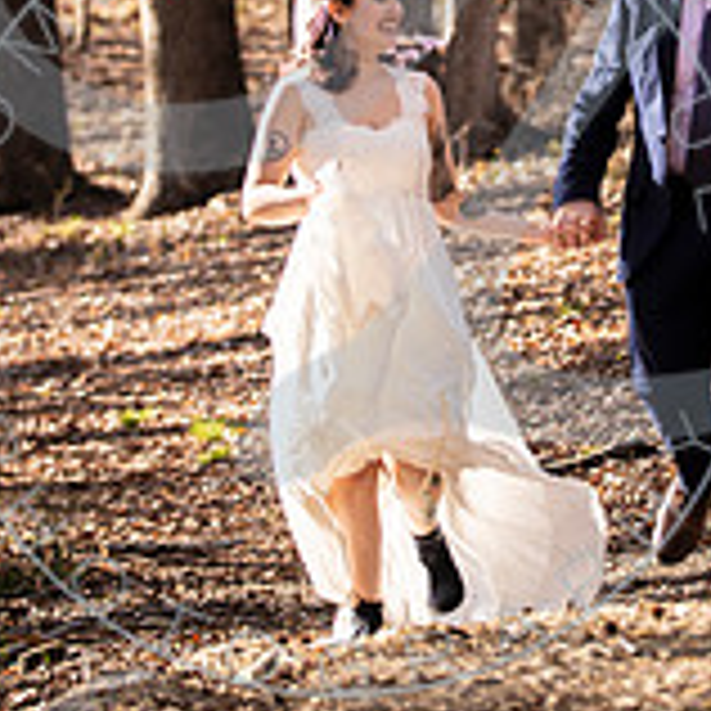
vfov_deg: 6.9
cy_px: -63
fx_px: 5902
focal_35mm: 254
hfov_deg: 6.9
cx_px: 544
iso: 100
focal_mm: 105
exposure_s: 1/800
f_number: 2.8
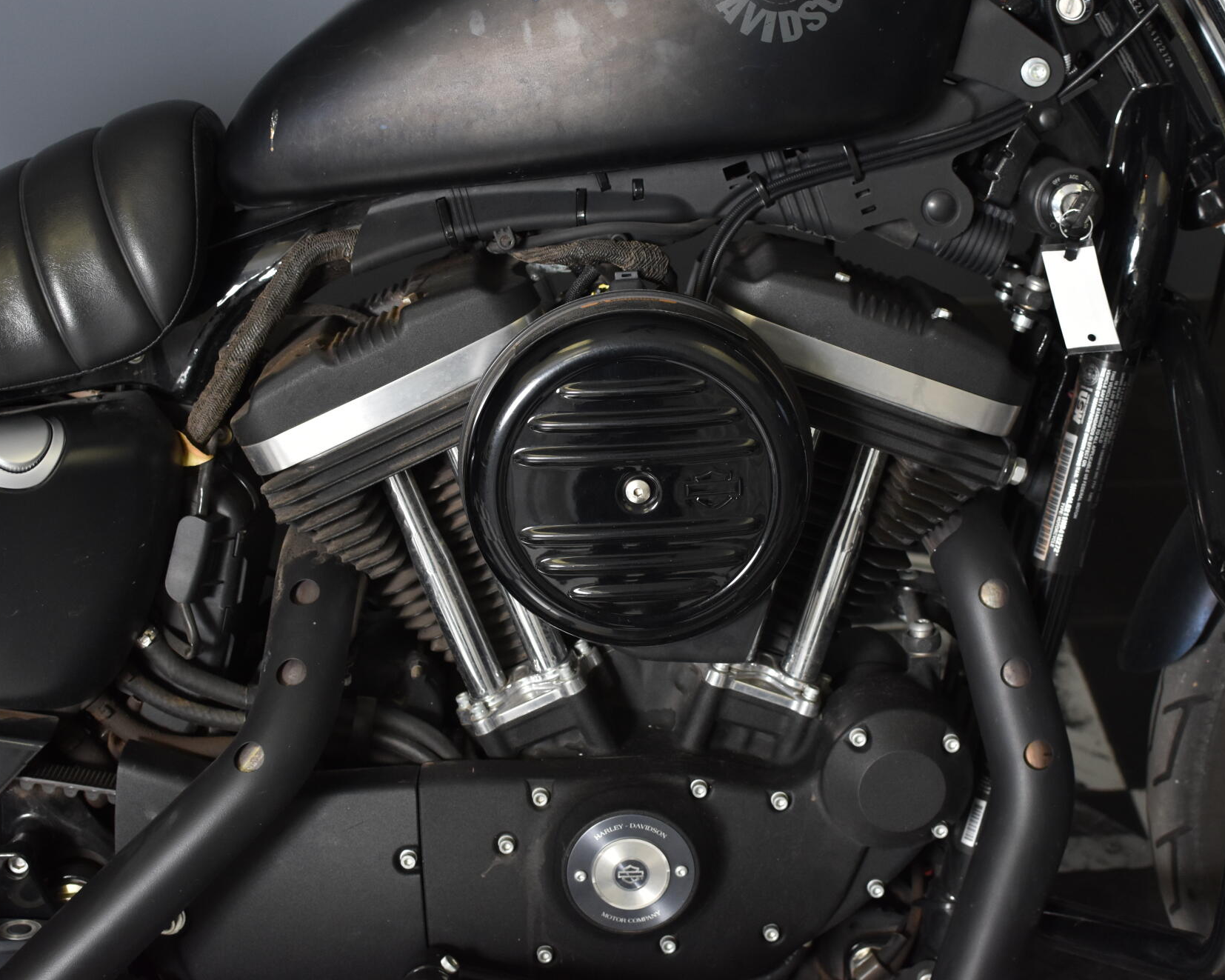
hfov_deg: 31.7
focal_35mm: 60
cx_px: 635
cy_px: 490
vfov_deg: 25.6
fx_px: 2160
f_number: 4.5
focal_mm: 35
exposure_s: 1/160
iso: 800
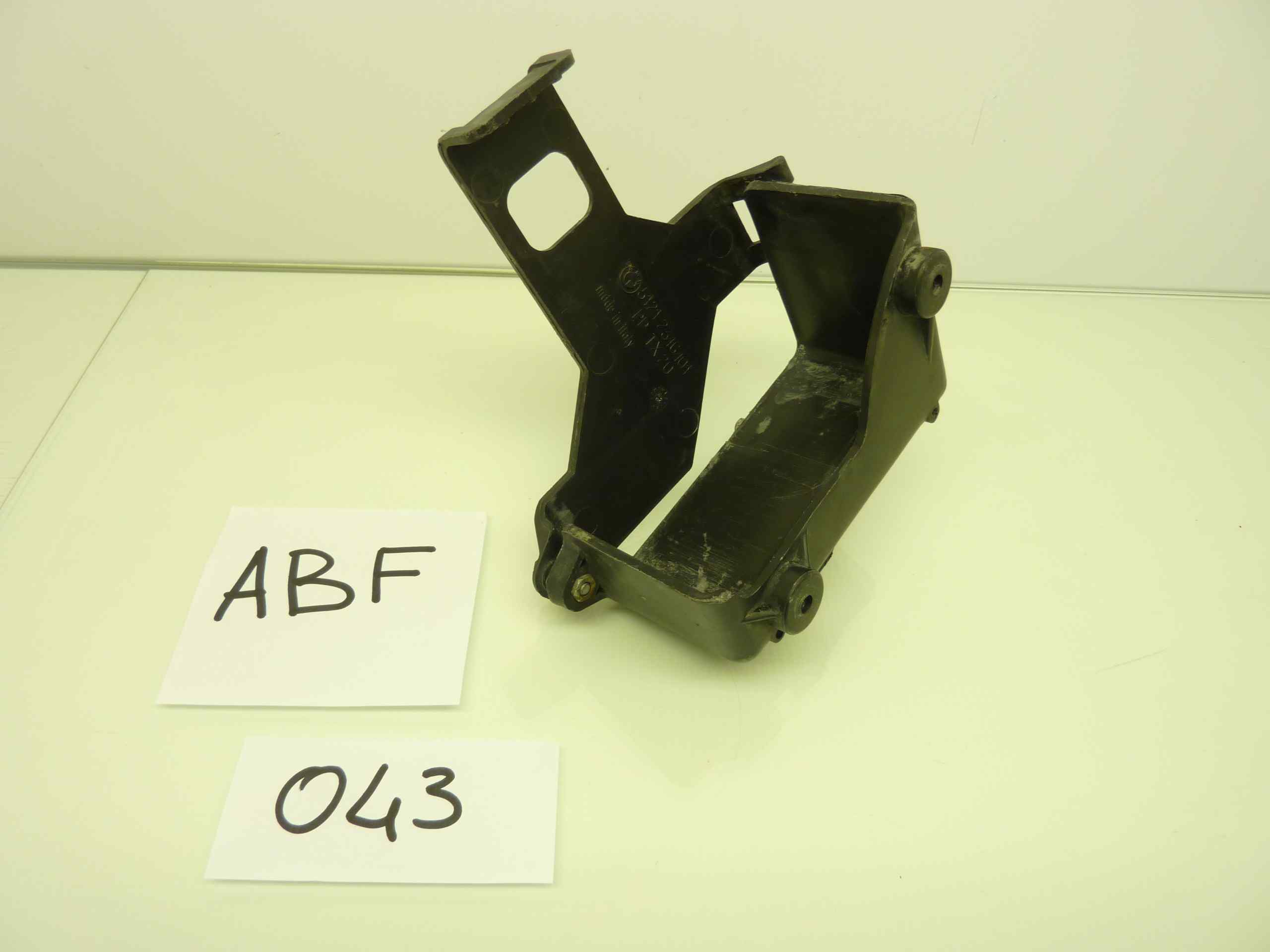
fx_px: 917
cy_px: 476
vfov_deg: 54.9
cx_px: 635
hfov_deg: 69.4
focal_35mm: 25
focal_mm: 4.1
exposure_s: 1/25
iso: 80
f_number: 3.3
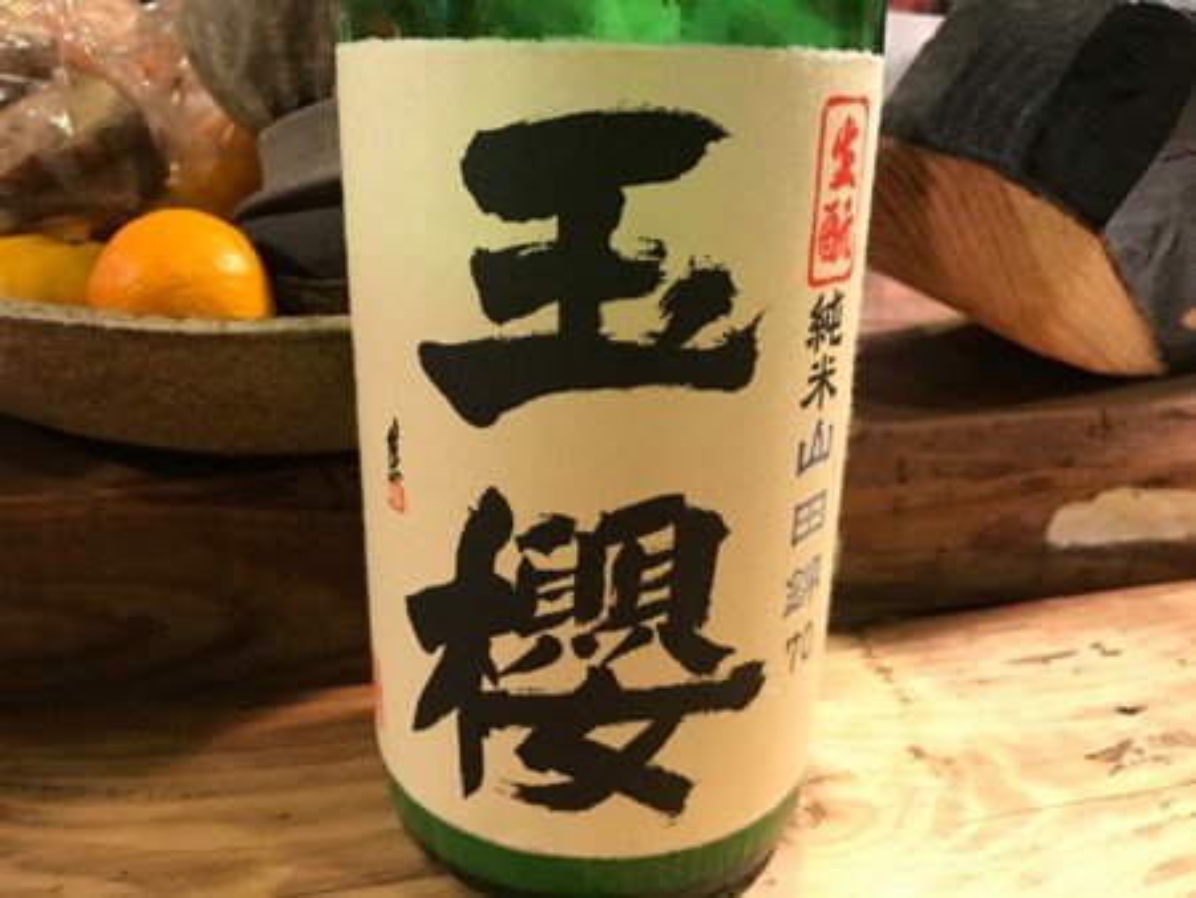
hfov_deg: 63.4
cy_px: 449
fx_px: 968
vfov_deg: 49.8
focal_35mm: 28
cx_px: 598
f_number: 1.8
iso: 100
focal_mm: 3.99
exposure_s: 1/15
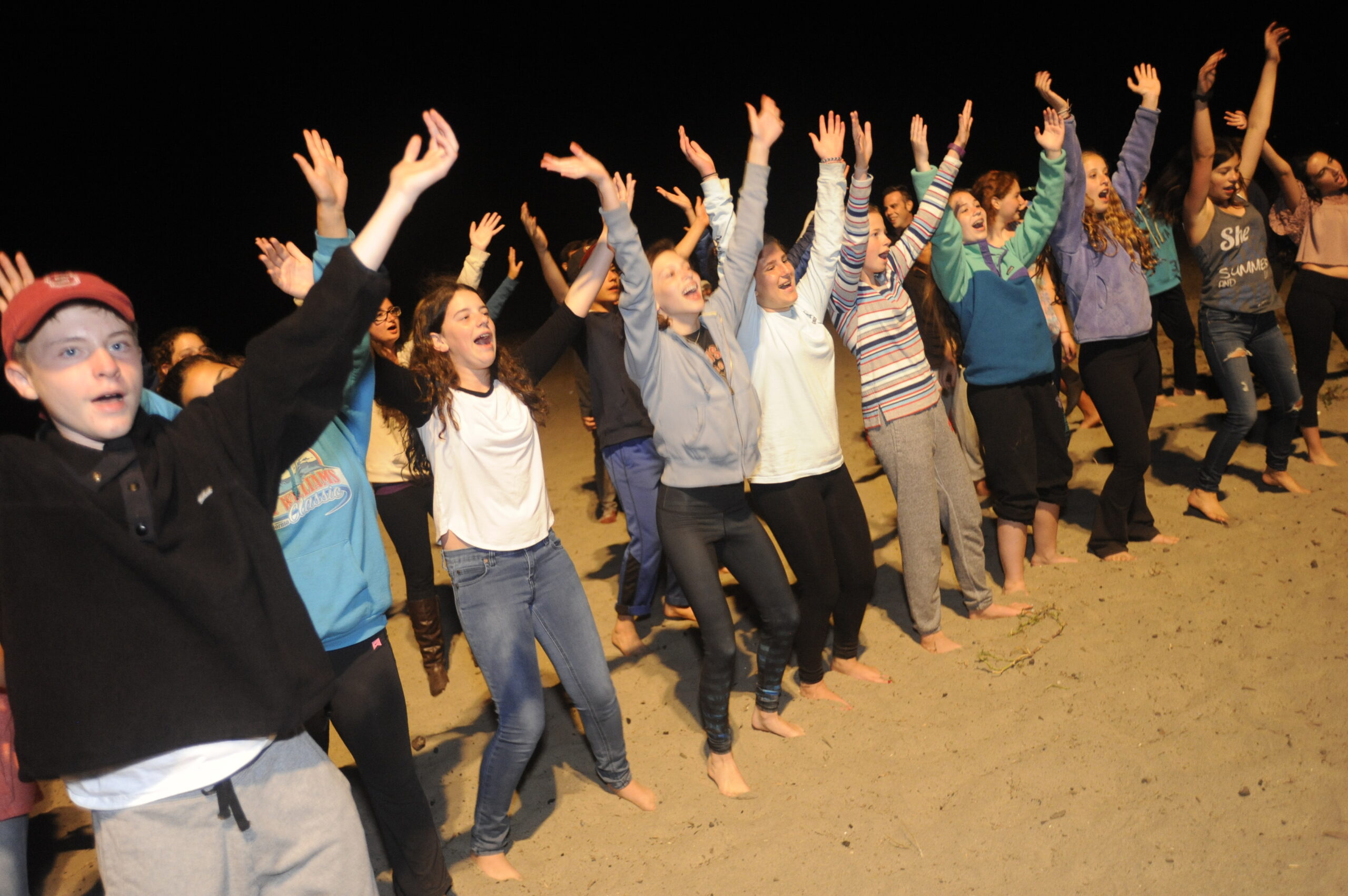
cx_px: 674
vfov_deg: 43.5
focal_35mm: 30
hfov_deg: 62.0
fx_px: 1123
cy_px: 448
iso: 3200
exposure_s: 1/60
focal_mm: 30
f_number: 2.8
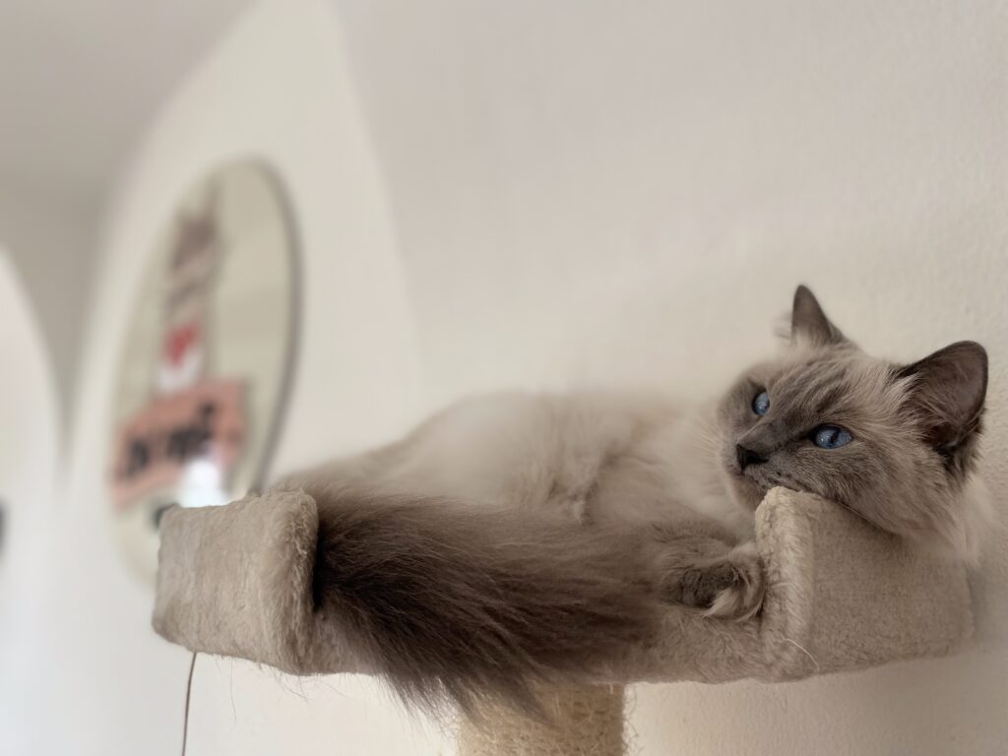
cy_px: 378
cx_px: 504
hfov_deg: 67.3
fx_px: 757
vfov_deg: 53.1
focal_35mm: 26
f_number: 1.8
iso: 80
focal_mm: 4.25
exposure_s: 1/50
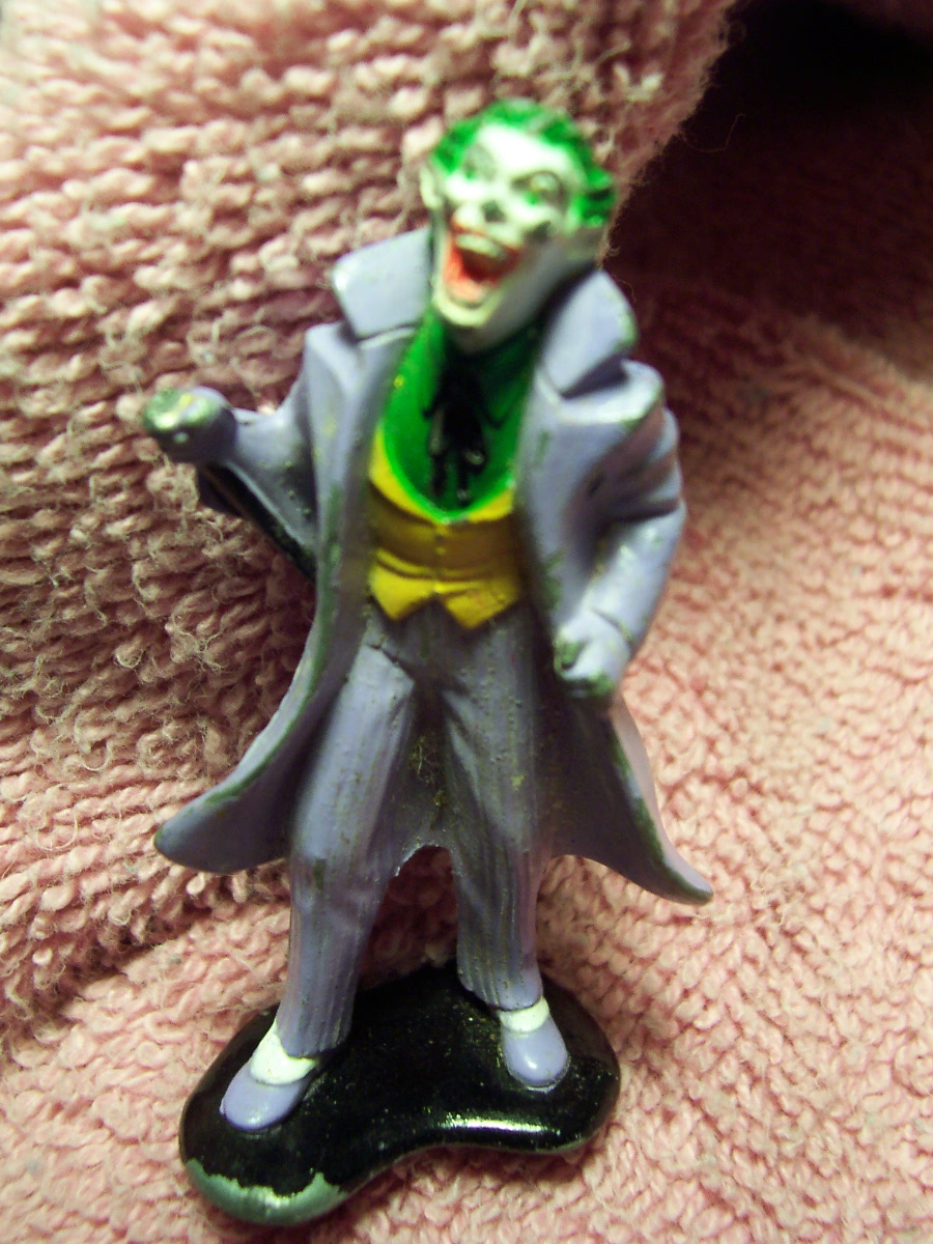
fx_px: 1330
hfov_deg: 38.7
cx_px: 466
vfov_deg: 50.1
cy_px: 622
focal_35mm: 37
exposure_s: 1/45
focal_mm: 5.6
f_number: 2.8
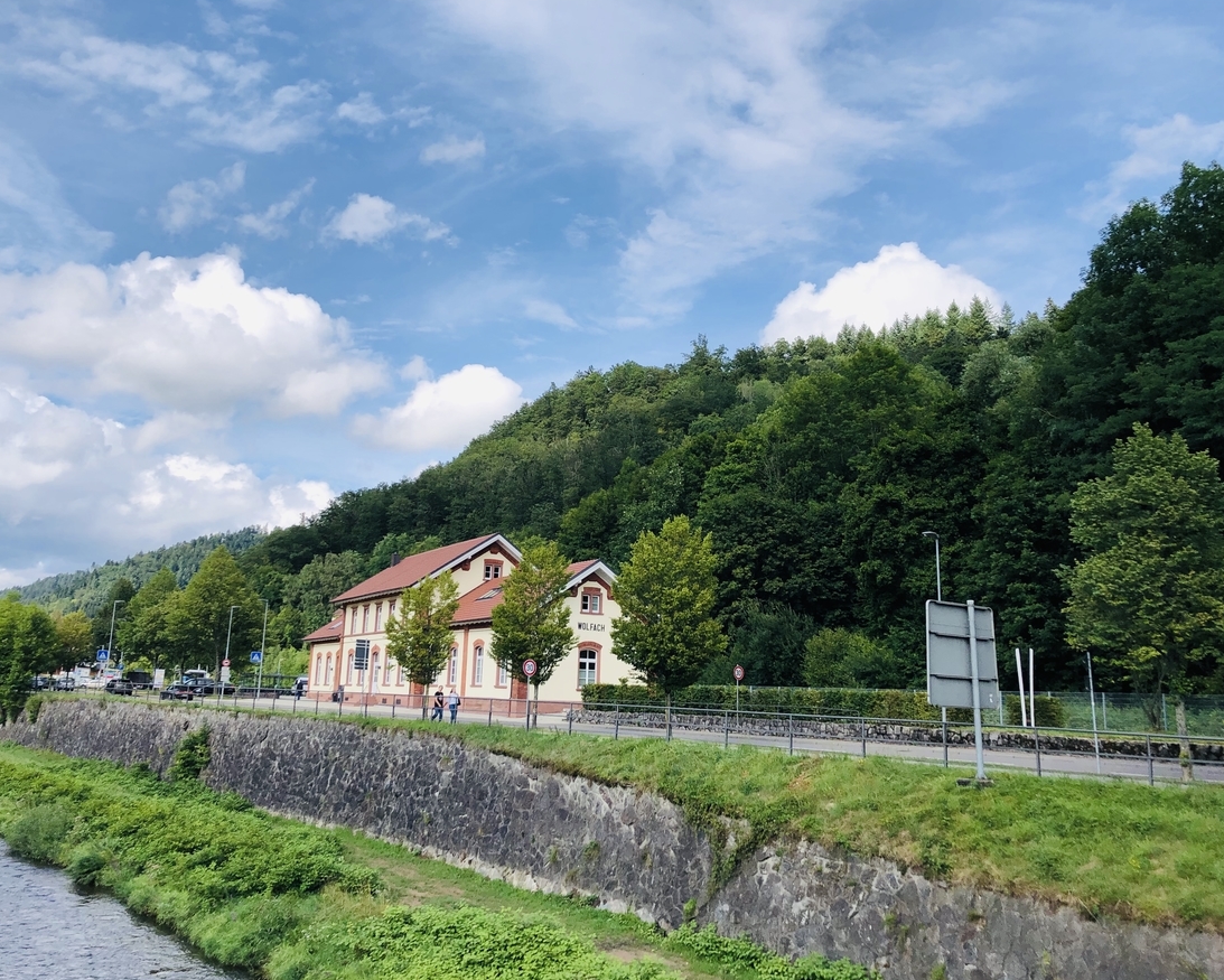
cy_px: 494
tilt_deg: +9.7
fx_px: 1087
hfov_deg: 58.7
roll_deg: +0.6
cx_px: 587
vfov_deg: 48.5
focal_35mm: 30
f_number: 1.8
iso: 20
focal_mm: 3.99
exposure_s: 1/2000
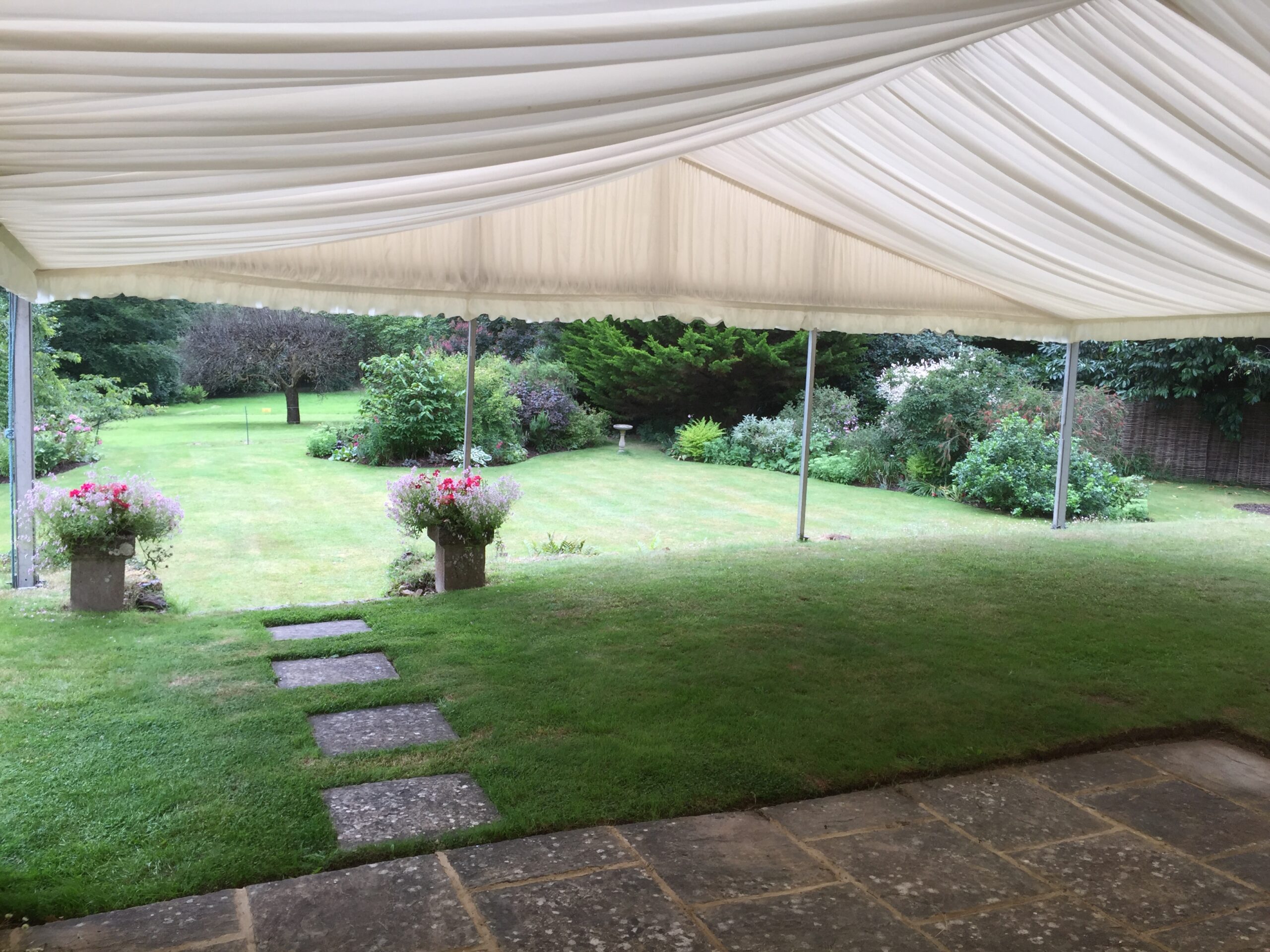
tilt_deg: -7.7
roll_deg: -2.8
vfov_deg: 48.2
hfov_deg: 61.7
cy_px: 476
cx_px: 635
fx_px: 1064
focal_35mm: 29
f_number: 2.2
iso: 32
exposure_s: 1/286
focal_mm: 4.15
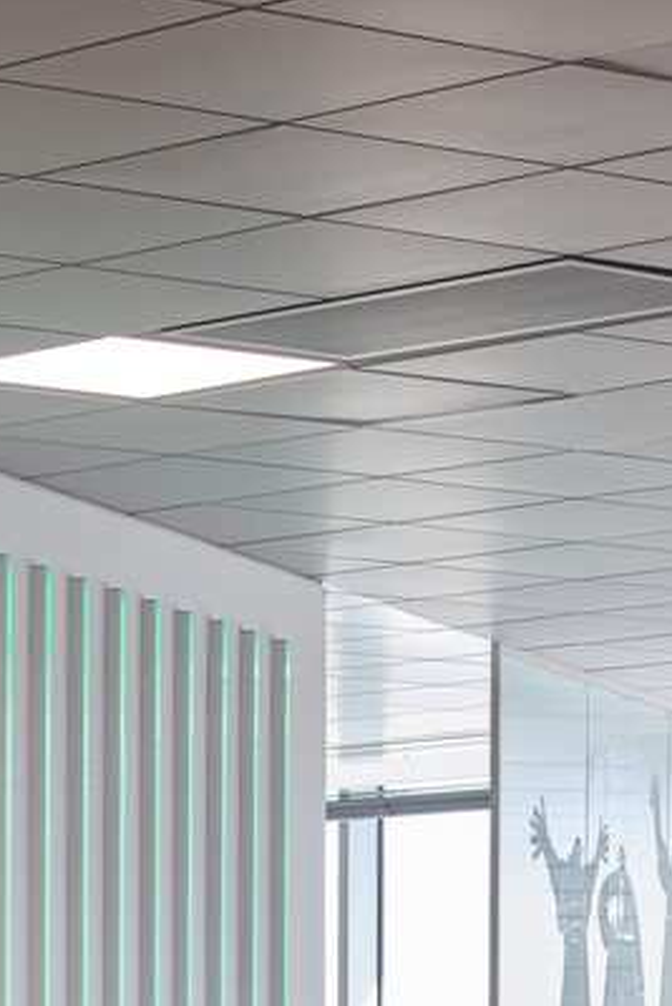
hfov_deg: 6.5
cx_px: -184
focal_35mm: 211
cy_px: 1385
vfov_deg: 9.5
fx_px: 5902
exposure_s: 1/4
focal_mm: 75
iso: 100
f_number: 11
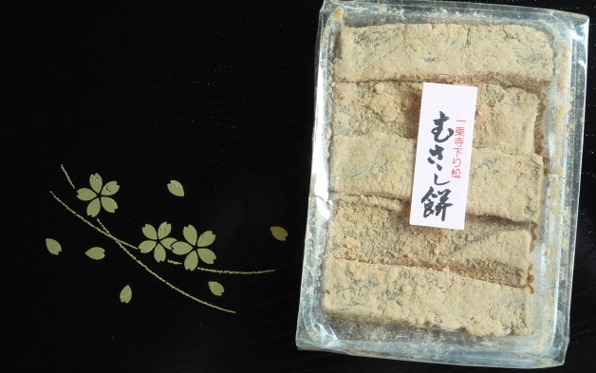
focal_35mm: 54
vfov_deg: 24.0
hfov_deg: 37.5
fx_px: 877
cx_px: 296
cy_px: 185
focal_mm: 8.8
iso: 400
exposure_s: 1/40
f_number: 4.9
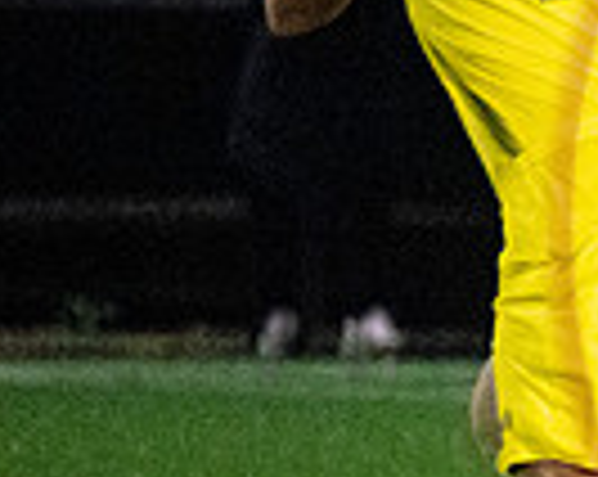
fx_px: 24883
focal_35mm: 1408
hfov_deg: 1.4
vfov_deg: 1.1
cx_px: 2156
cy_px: 586
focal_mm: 200
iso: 8000
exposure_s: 1/1000
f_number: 2.8
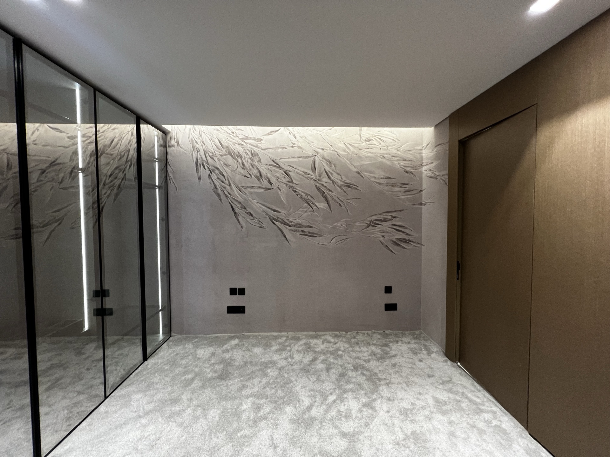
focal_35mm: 13
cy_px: 228
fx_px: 229
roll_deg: +0.8
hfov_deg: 106.2
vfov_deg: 89.9
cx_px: 305
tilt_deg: -0.9
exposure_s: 1/60
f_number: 1.8
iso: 250
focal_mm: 1.57
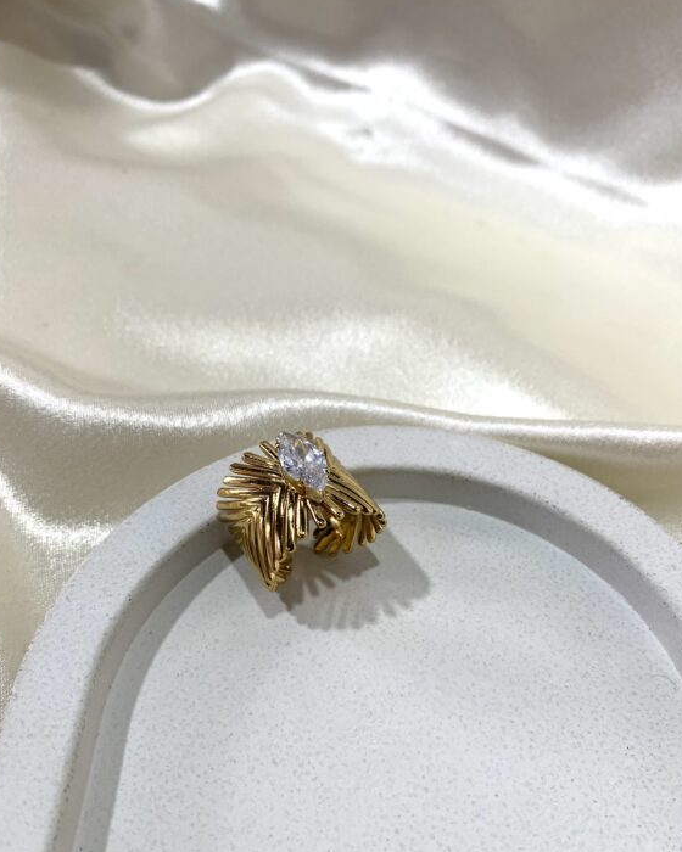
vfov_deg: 60.3
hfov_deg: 50.0
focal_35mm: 29
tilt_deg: -52.2
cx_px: 351
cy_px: 475
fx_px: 732
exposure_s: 1/100
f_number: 1.8
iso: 80
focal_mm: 4.25
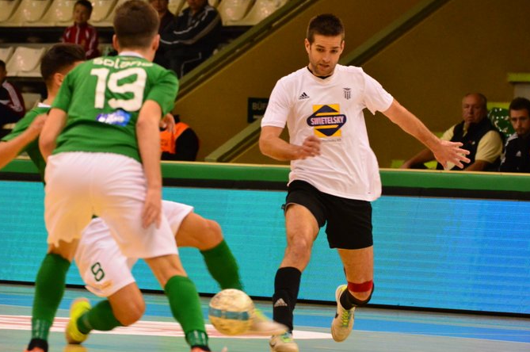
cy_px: 185
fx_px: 4875
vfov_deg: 4.1
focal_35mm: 332
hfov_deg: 6.2
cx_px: 246
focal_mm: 185
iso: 4000
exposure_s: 1/320
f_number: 5
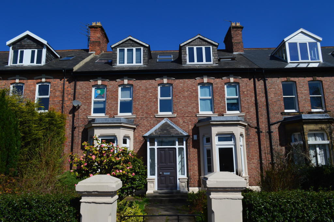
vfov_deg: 47.9
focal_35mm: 27
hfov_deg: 67.4
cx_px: 167
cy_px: 111
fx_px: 250
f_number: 11
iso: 220
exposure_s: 1/500
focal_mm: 18
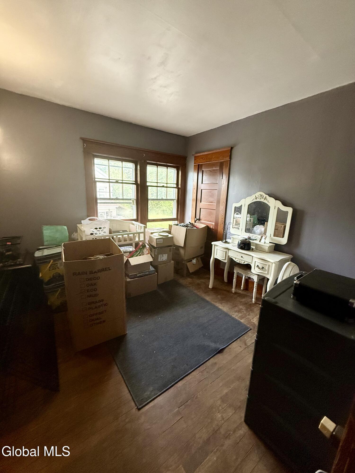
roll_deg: -2.0
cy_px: 236
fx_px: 191
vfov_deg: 102.1
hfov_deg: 85.7
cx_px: 178
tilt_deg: -12.3
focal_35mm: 14
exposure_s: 1/120
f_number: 2.2
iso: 400
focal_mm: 2.22
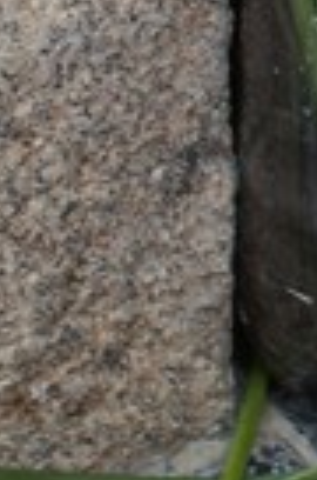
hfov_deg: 4.8
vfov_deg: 7.5
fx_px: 3592
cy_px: -206
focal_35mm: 271
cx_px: 1057
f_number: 5.6
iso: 400
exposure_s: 1/160
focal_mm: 35
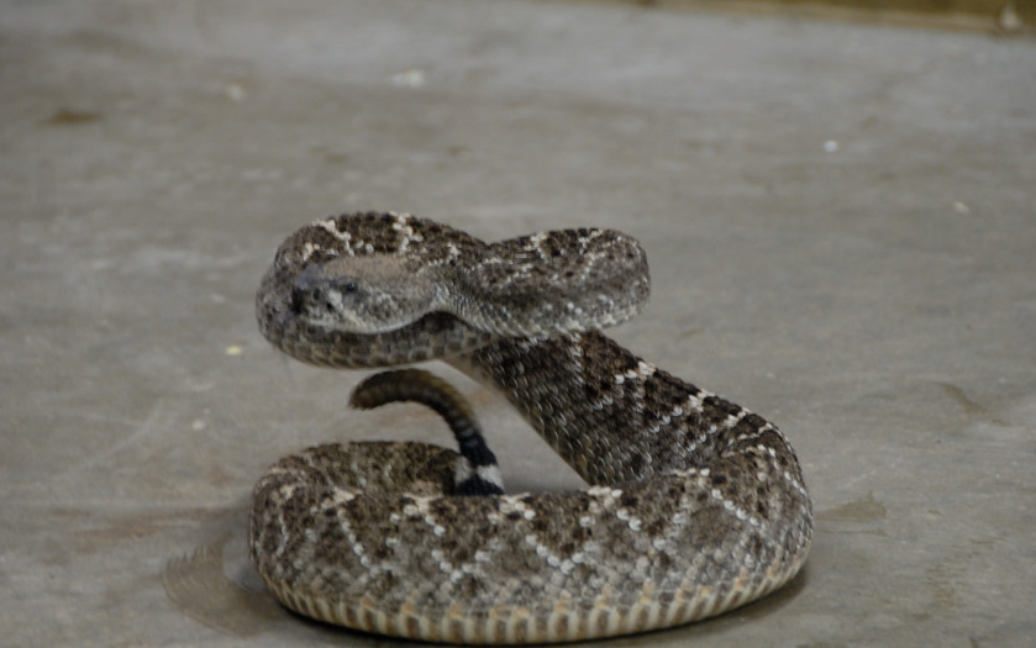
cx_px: 561
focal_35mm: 353
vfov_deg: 3.7
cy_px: 362
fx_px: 9970
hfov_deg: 5.9
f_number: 5.6
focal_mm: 200
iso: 800
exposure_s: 1/13
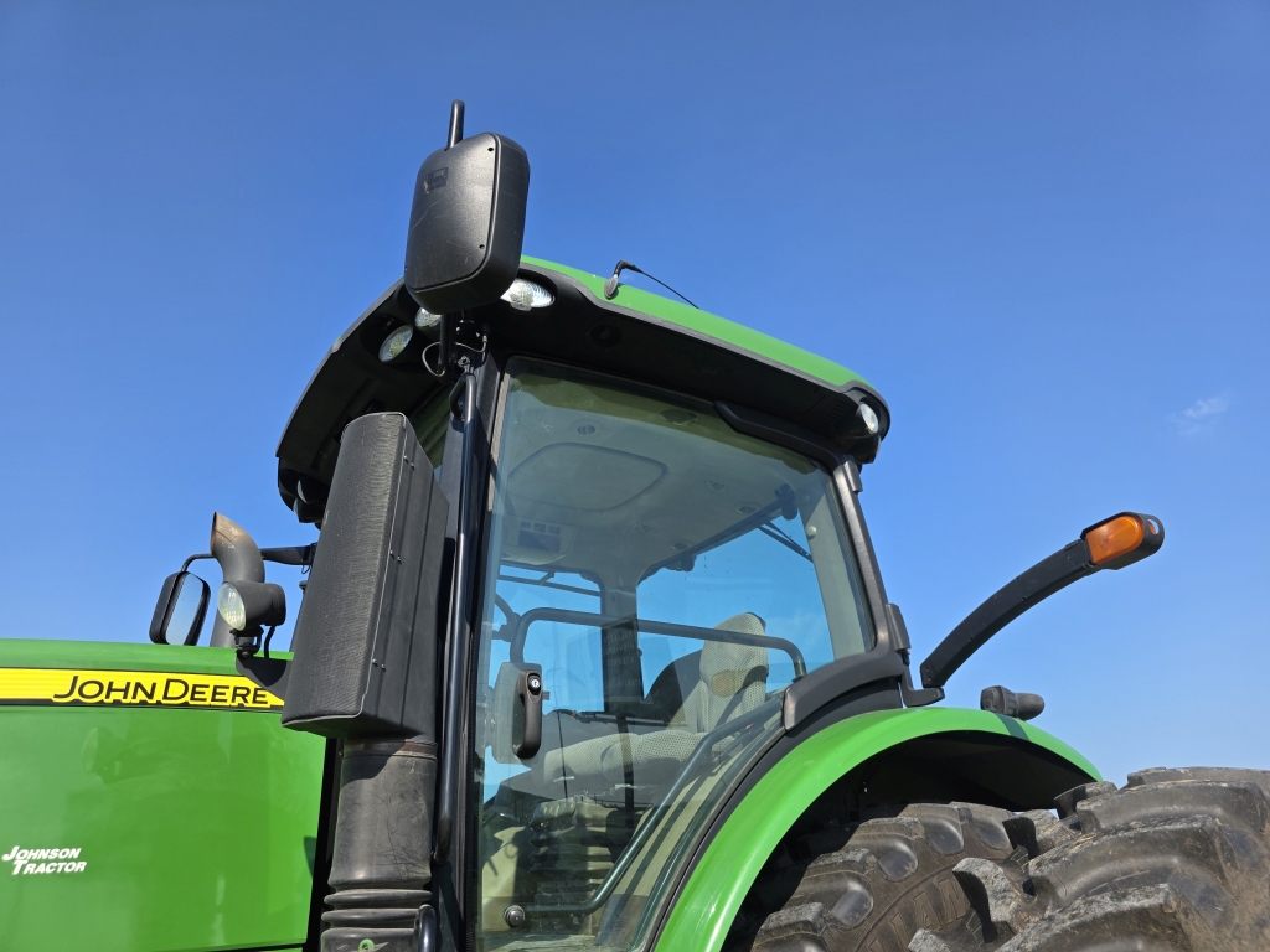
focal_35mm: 23
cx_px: 635
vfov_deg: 58.9
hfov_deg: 73.9
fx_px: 844
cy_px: 476
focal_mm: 6.3
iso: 80
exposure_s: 1/3972
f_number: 1.7
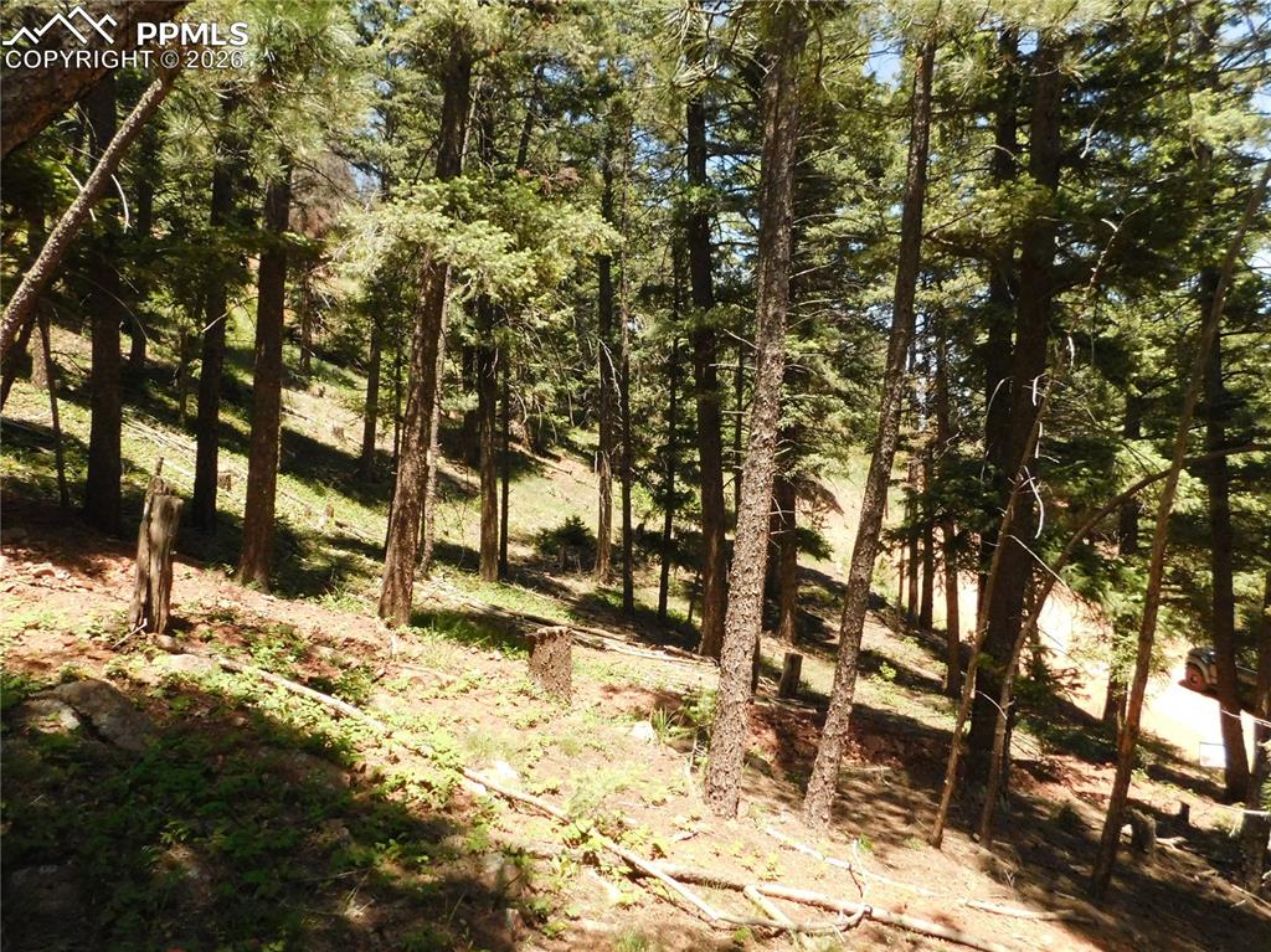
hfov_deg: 74.0
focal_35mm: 23
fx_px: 844
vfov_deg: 58.8
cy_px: 476
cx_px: 636
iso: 800
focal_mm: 4
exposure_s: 1/800
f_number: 6
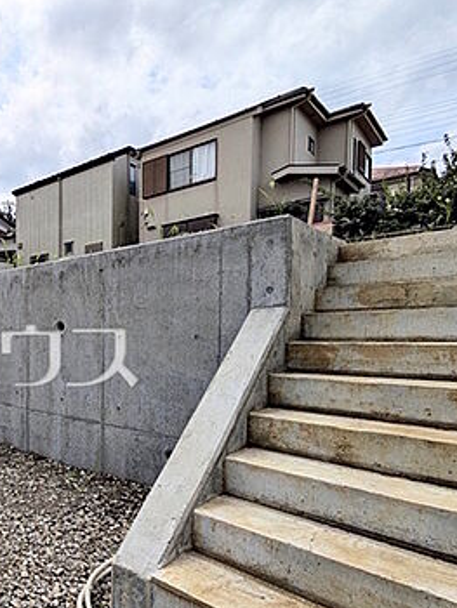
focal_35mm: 24
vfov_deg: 71.0
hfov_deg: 43.7
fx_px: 422
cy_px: 354
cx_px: -47
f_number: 2.2
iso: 53
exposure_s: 1/5348
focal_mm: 1.83
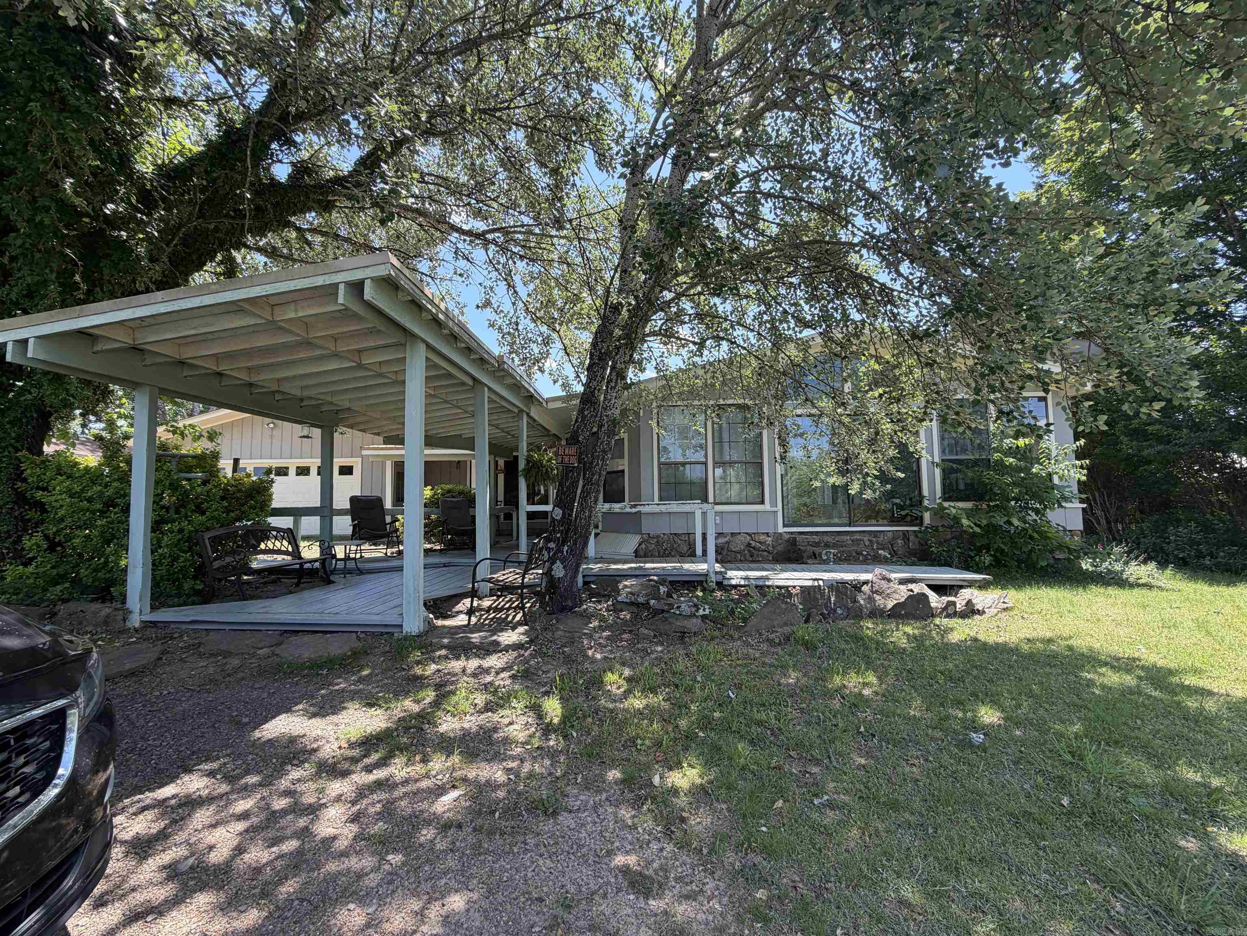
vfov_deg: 85.7
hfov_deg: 102.1
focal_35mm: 14
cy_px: 468
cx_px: 624
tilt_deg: +4.6
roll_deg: +0.8
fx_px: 504
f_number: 2.2
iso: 40
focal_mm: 2.22
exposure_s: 1/236
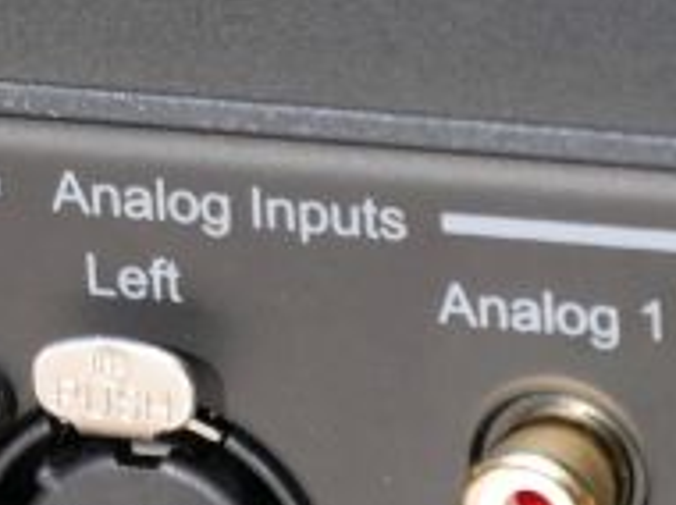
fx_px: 23034
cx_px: -146
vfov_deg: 1.3
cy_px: 151
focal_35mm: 1181
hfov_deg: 1.7
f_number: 5.6
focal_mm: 140
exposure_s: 1/320
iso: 400
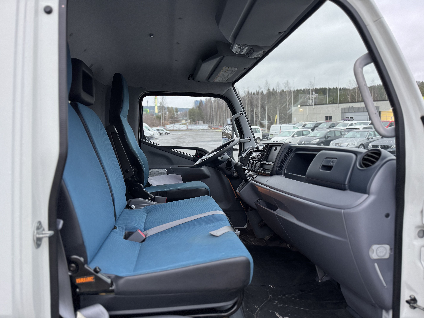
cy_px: 159
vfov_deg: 56.8
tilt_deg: -7.3
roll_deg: +1.2
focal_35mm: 24
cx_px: 212
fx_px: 294
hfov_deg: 71.6
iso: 500
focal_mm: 6.76
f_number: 1.78
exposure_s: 1/60
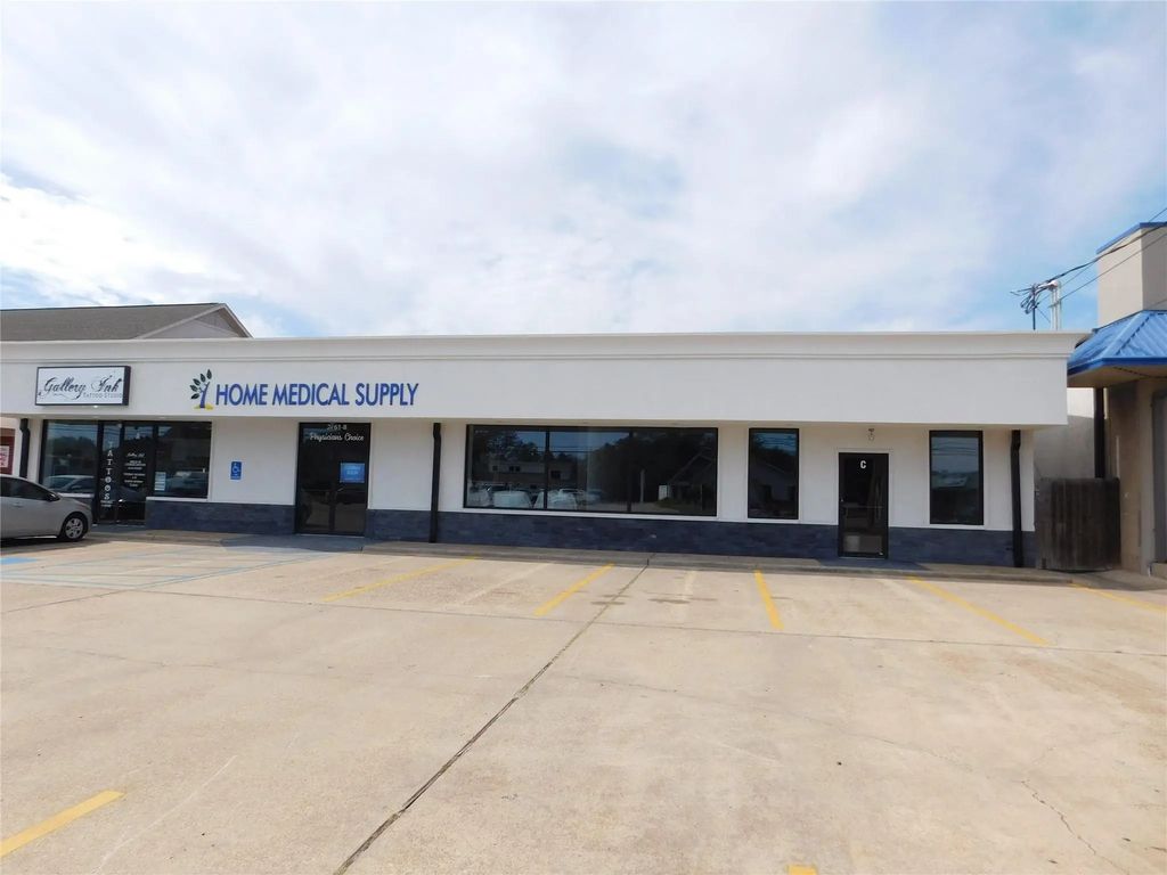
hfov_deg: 73.9
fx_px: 775
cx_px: 584
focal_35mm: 23
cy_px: 438
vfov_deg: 58.9
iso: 125
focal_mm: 4
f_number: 6
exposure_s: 1/640
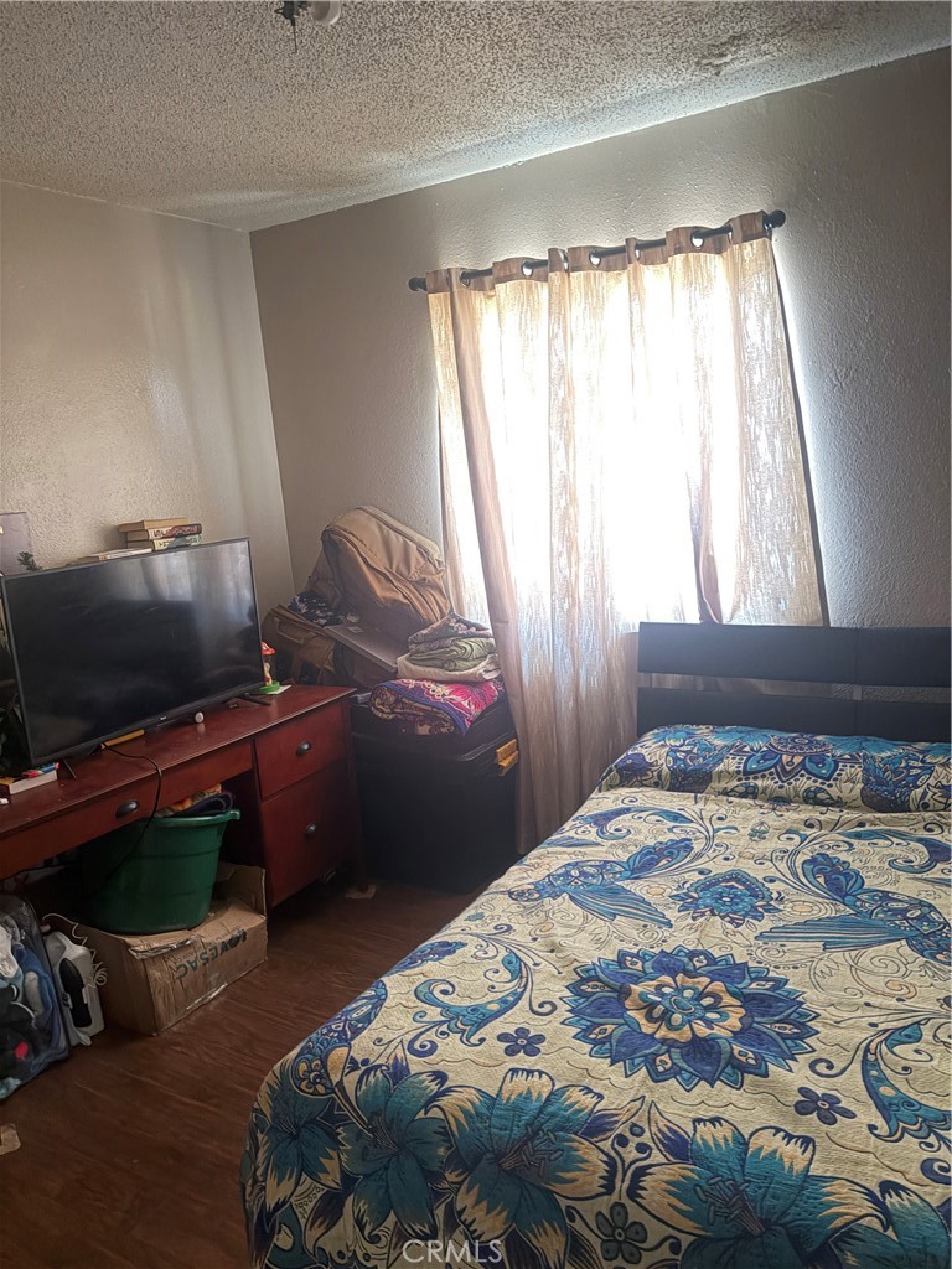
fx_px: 953
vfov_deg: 67.3
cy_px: 634
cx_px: 476
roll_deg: +4.7
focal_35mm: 26
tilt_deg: -8.2
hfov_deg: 53.1
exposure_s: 1/24
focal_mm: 5.96
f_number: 1.6
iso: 1000
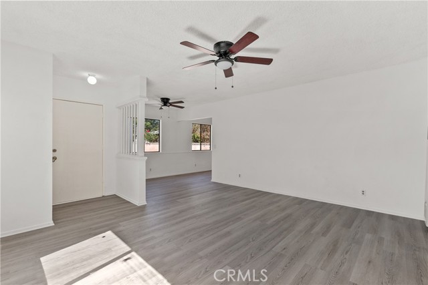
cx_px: 214
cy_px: 142
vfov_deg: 73.8
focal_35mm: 16
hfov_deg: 96.7
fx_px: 190
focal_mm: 16
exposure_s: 1/125
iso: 1250
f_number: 8
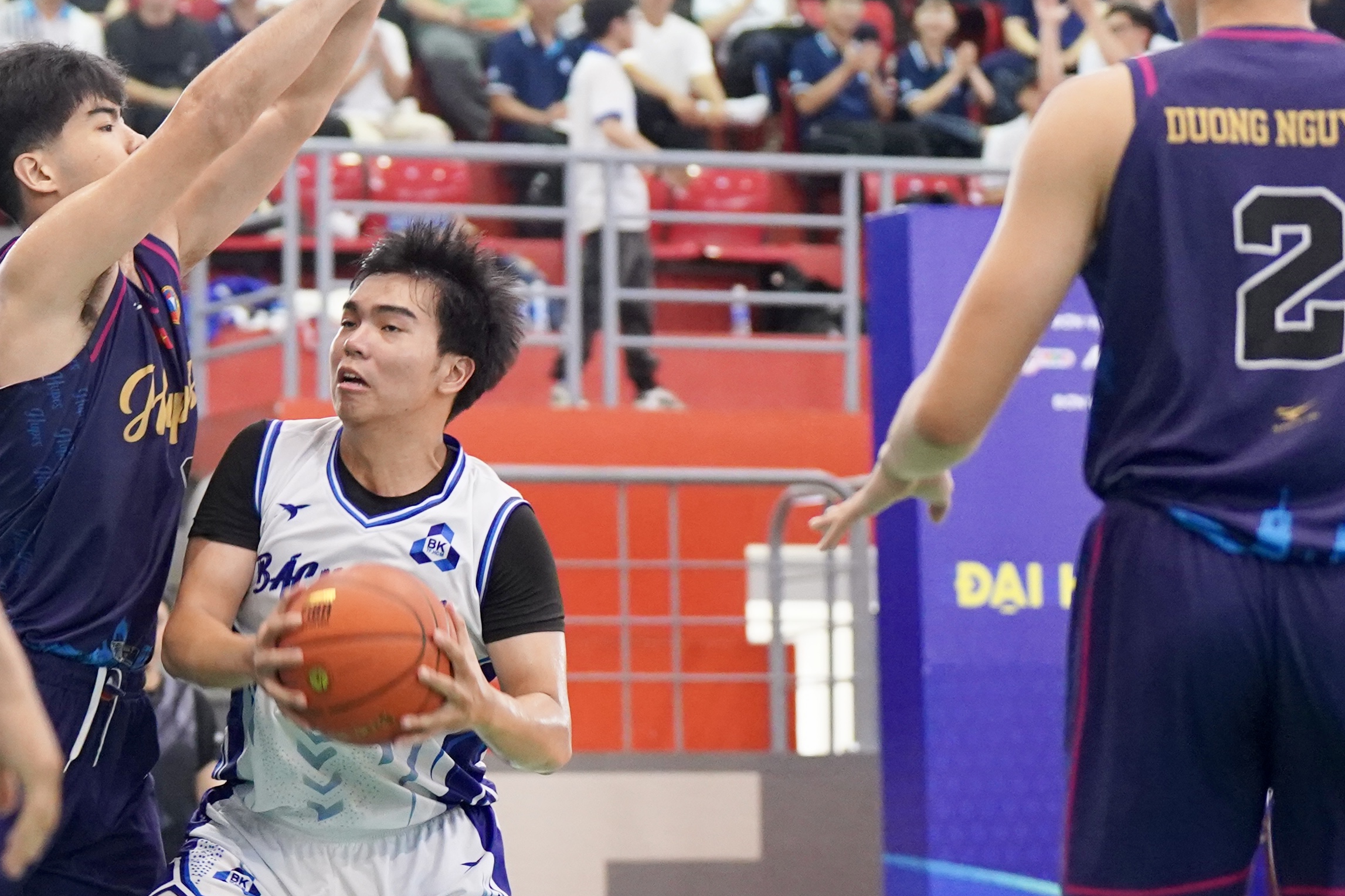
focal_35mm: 204
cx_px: 324
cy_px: 478
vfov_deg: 6.7
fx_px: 7621
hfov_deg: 10.1
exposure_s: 1/400
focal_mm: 78
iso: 4000
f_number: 2.8
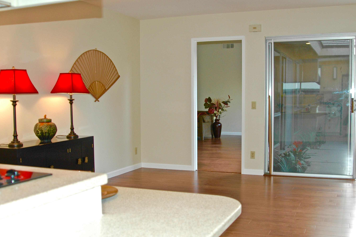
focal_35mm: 40
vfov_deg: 33.3
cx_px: 192
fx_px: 395
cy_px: 123
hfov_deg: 48.4
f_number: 3.5
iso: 400
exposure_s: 1/100
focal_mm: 24
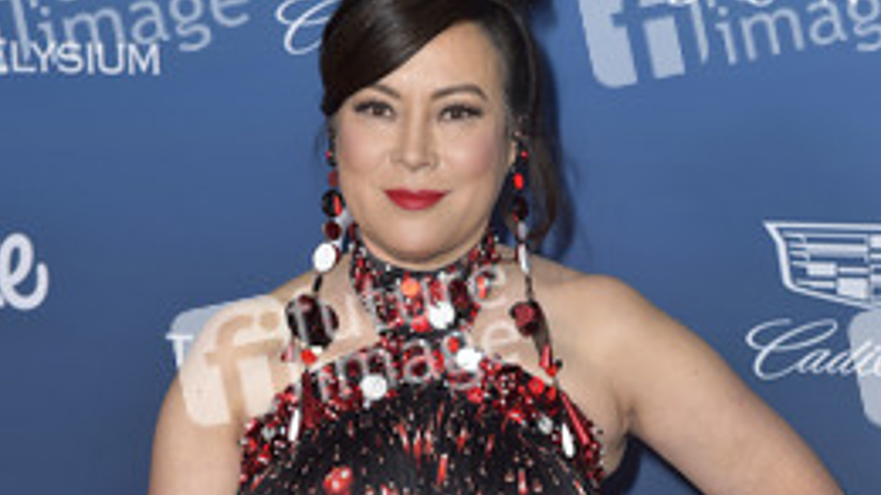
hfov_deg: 19.0
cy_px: 515
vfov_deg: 10.6
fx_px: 2639
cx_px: 446
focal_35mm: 113
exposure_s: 1/250
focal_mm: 70
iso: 250
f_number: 5.6
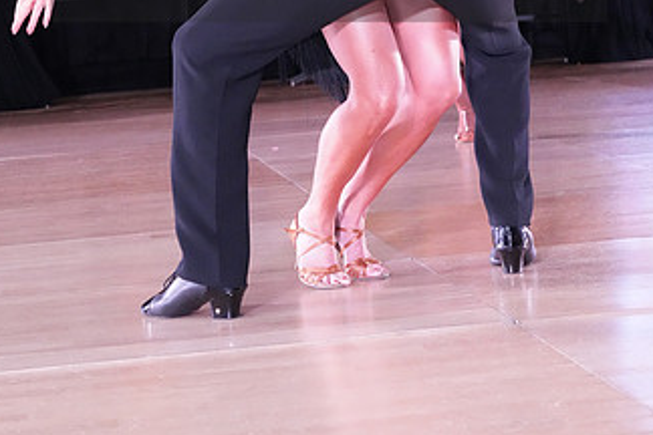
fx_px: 2176
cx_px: 330
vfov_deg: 11.3
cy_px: -44
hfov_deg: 17.1
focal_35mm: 120
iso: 10000
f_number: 7.1
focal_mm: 67
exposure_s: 1/250
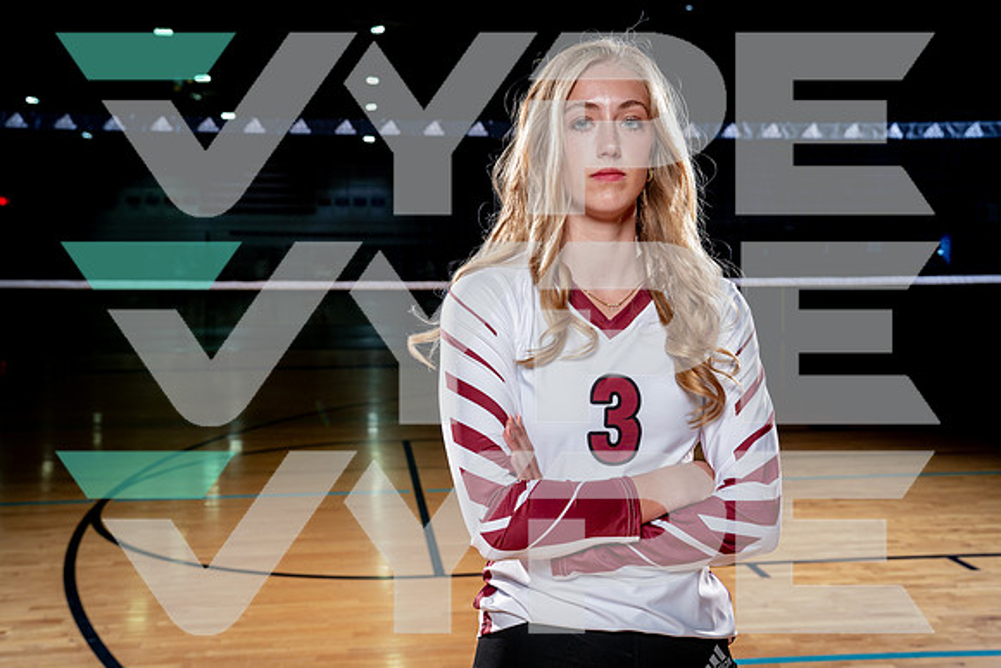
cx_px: 500
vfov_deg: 34.8
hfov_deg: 50.3
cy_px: 334
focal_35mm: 38
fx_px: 1065
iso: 250
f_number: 5.6
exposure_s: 1/250
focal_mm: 38
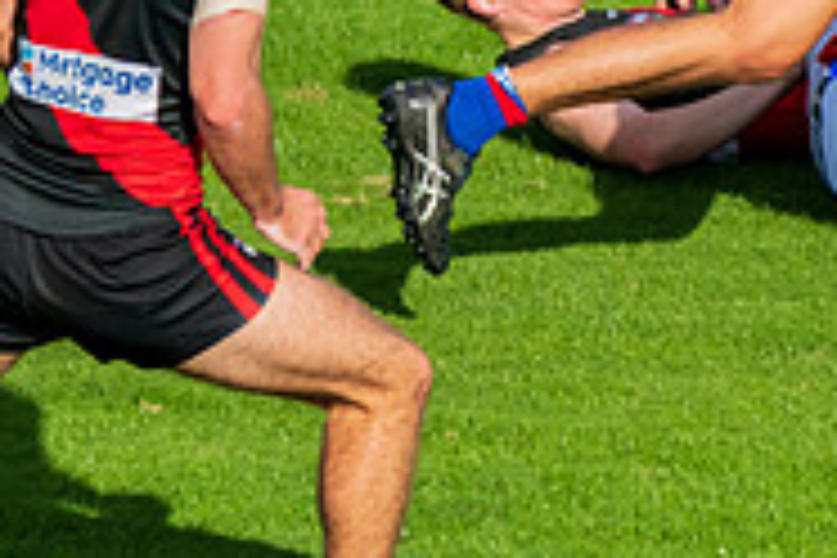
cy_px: -308
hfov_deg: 2.8
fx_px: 16925
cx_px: 908
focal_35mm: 728
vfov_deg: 1.9
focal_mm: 210
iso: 1000
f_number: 5.3
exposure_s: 1/6400
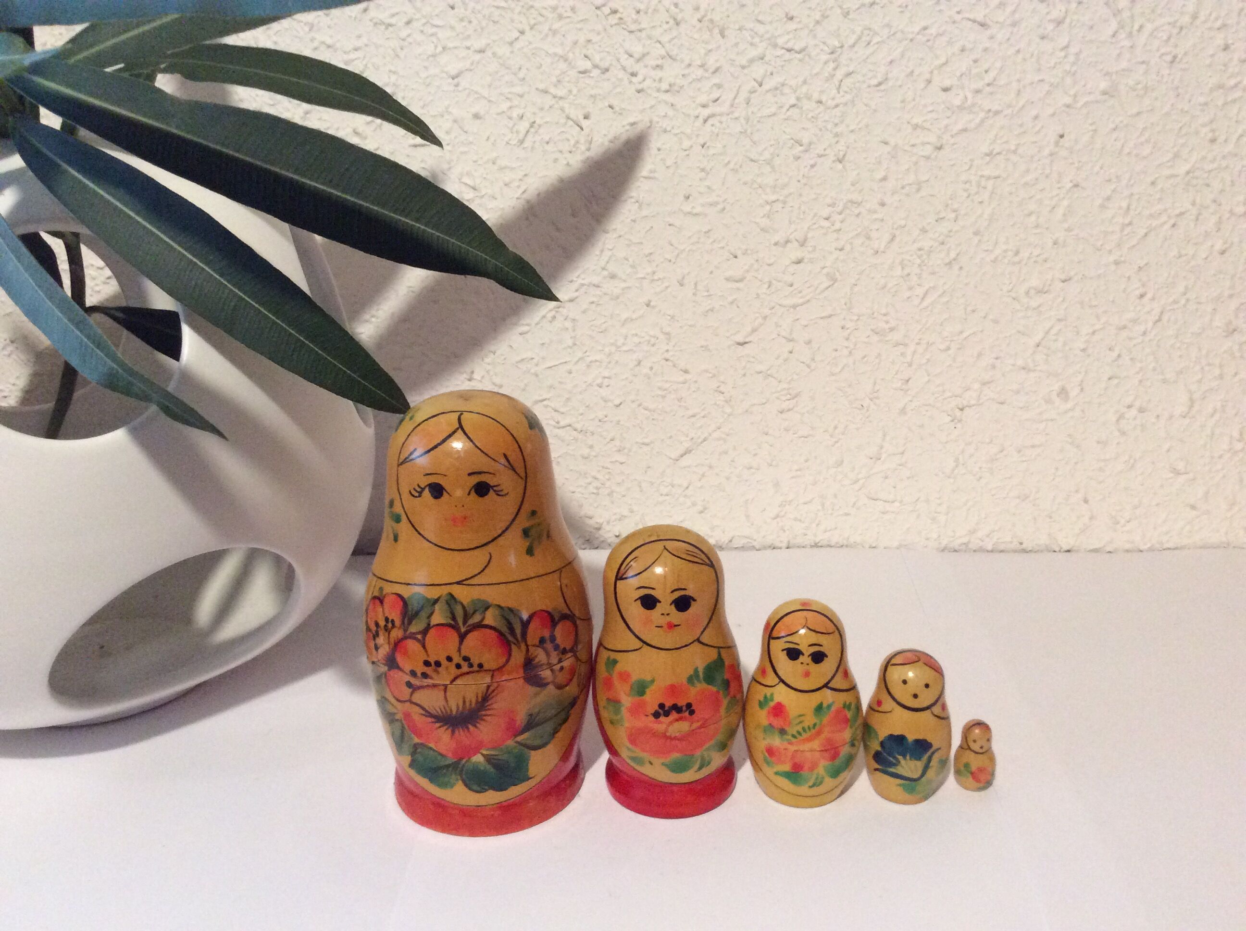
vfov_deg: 44.1
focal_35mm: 32
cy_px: 466
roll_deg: +3.4
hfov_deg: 56.9
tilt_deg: -18.0
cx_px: 623
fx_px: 1150
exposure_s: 1/20
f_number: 2.4
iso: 250
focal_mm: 3.3
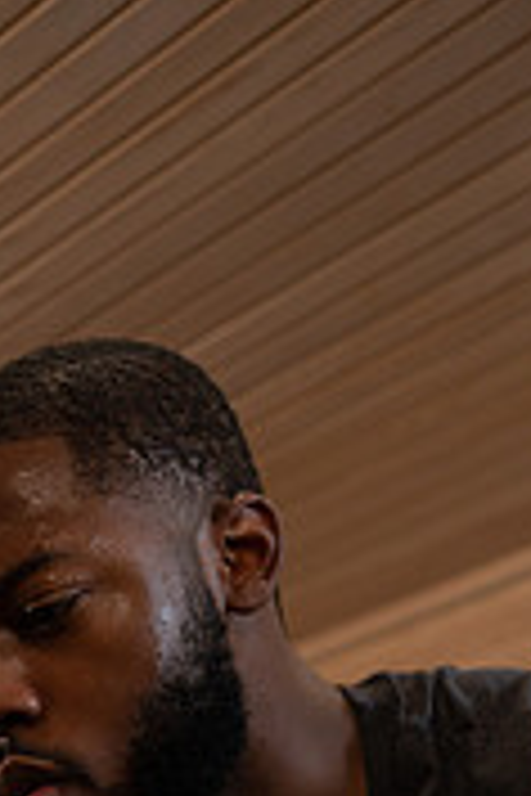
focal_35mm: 89
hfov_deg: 15.3
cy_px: 899
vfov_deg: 21.6
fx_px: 1969
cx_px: 117
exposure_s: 1/160
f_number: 2.8
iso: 400
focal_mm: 35
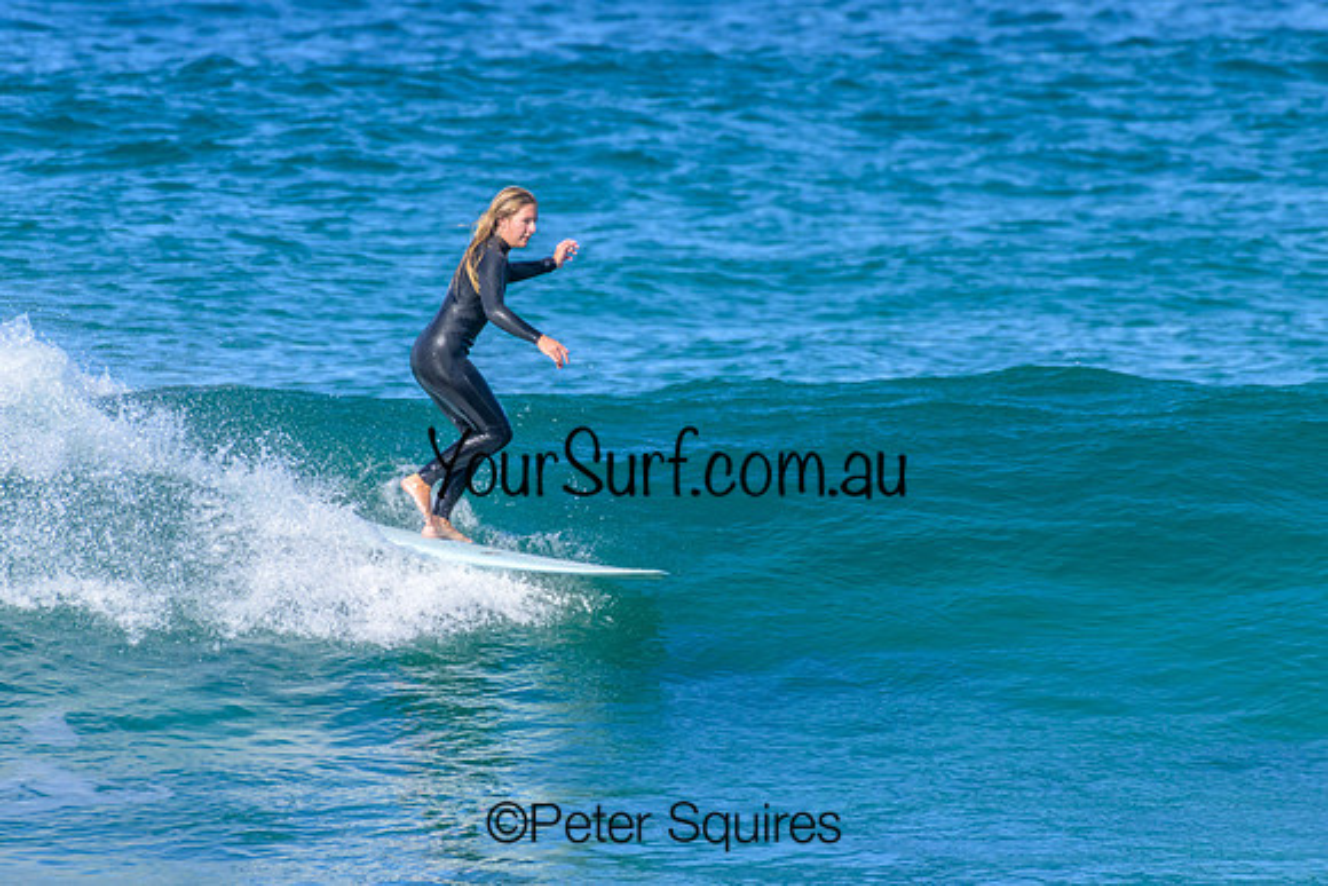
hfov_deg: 2.1
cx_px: 664
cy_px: 443
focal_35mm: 1000
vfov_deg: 1.4
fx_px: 36896
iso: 1800
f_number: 11
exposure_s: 1/2000
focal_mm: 1000
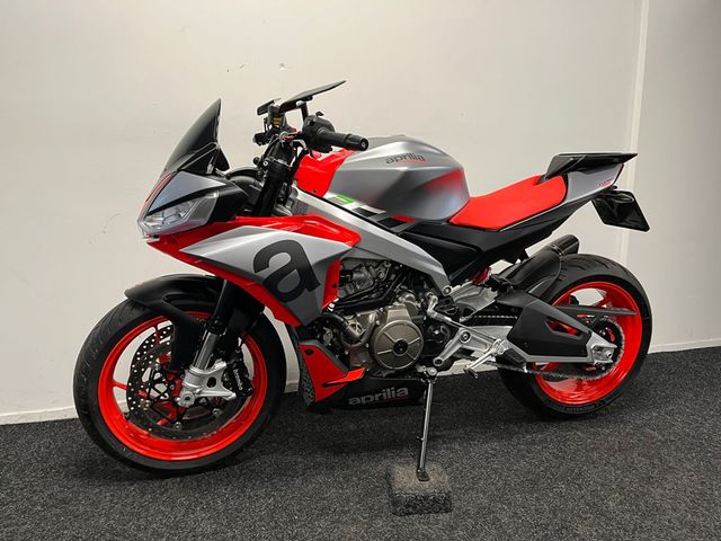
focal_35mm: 26
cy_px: 270
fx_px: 542
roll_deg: +0.1
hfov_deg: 67.3
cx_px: 360
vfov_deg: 53.1
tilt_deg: -10.3
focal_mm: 5.1
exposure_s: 1/50
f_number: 1.6
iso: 125
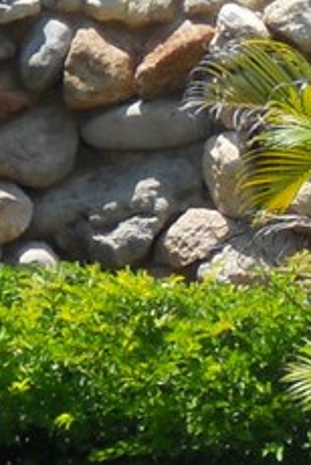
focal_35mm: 455
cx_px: 977
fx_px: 5878
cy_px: -172
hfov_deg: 3.0
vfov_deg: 4.5
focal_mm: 11.2
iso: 80
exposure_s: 1/400
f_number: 4
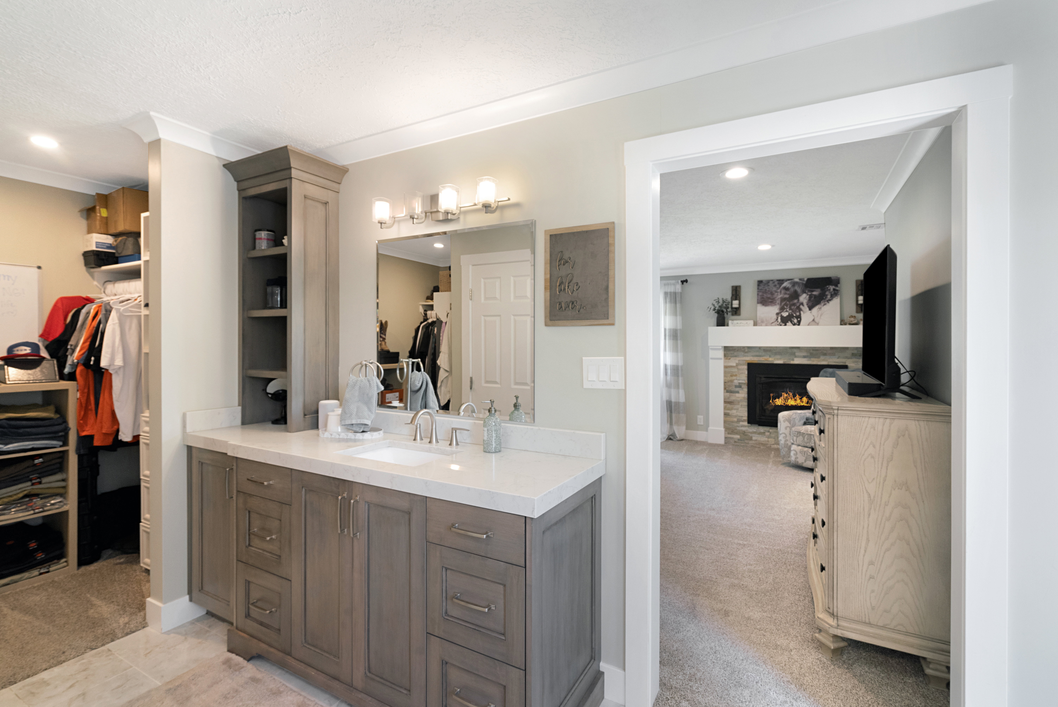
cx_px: 529
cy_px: 354
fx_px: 470
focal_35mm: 16
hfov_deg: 96.7
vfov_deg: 73.8
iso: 800
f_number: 9
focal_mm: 16
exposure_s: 1/4
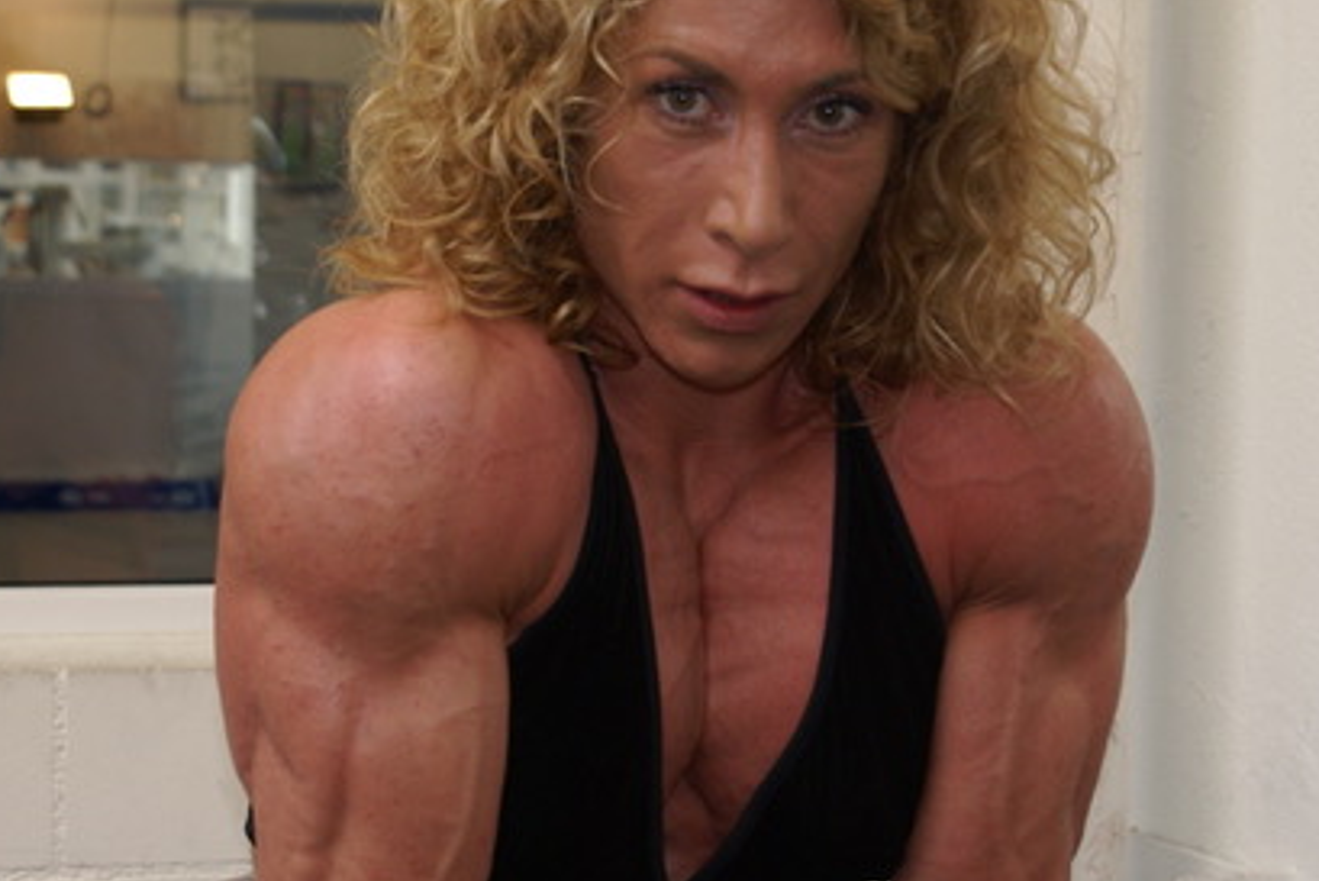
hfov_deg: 21.7
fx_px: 3445
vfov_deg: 14.6
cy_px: 468
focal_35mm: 94
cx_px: 626
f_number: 5.6
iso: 400
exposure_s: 1/80
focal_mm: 40
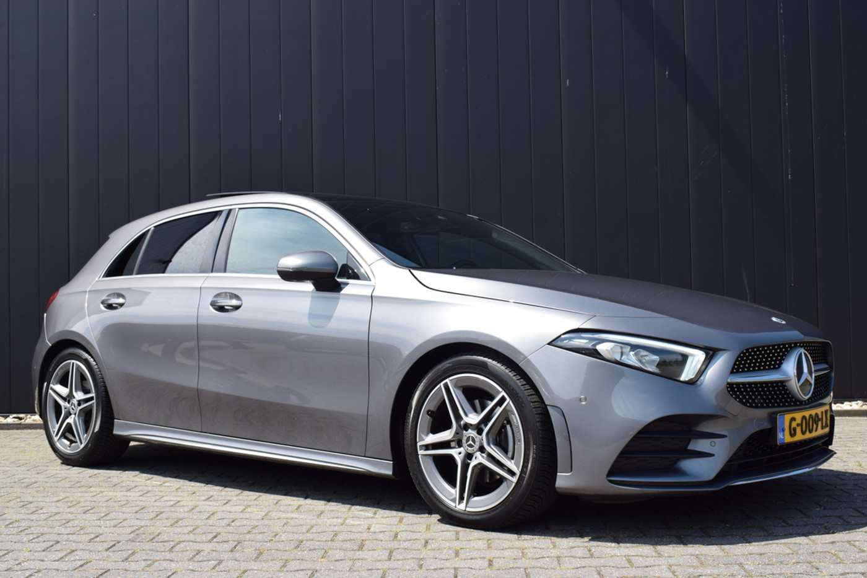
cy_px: 289
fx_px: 1047
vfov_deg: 30.8
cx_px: 434
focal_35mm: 44
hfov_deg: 45.0
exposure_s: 1/250
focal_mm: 29
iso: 200
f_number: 8
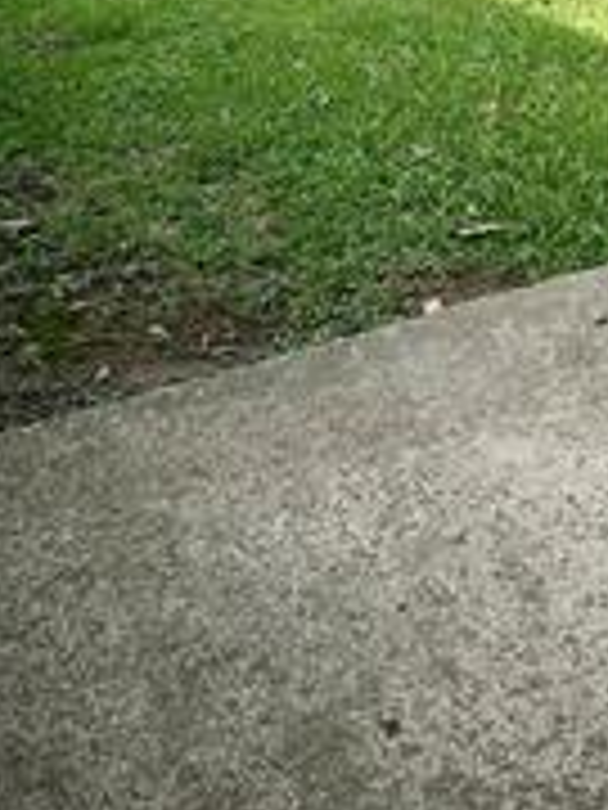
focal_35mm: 64
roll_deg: +0.4
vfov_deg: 27.0
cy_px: -144
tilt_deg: -5.8
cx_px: 468
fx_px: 1499
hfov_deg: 22.7
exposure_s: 1/1412
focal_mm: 6.86
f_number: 1.78
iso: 80
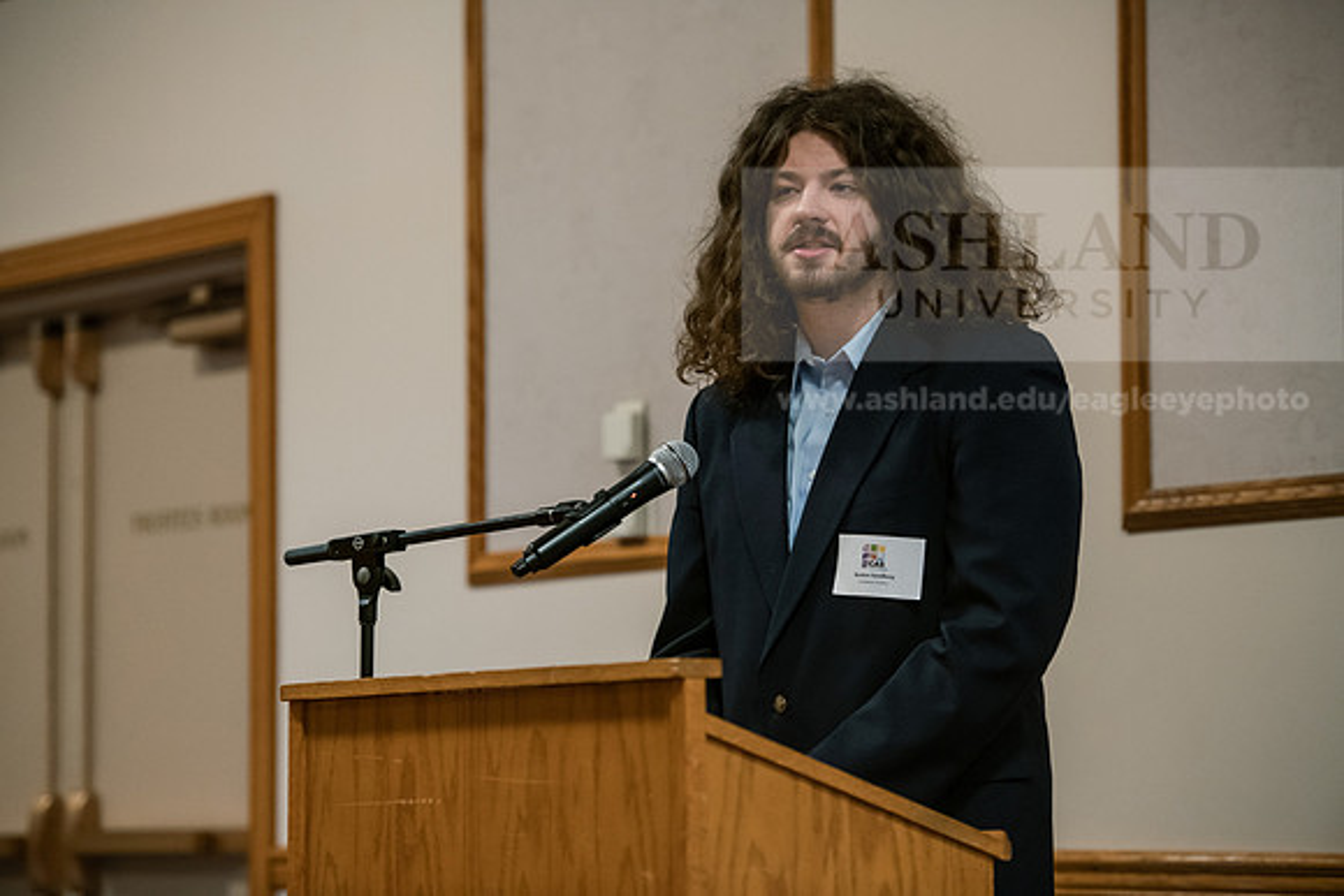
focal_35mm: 122
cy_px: 448
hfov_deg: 16.8
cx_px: 672
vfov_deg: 11.2
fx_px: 4556
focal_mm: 122
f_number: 3.2
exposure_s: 1/200
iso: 2000
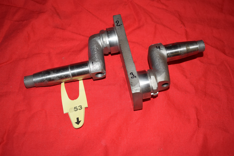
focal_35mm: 44
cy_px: 78
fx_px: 283
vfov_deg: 30.9
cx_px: 117
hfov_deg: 44.9
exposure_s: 1/200
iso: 400
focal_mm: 29
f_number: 5
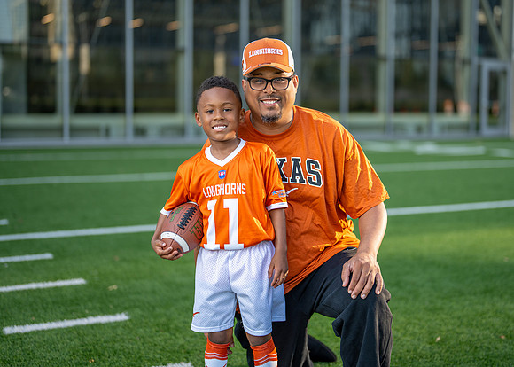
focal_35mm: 58
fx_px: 843
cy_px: 166
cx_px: 283
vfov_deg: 24.5
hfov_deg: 33.9
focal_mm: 50
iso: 100
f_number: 1.2
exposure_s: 1/1600
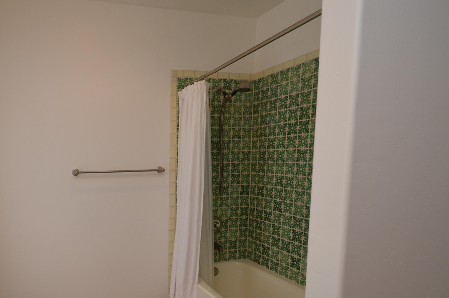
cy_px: 195
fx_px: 287
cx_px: 113
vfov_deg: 54.1
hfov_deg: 71.1
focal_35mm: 23
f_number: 4.5
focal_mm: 10
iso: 400
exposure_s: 1/80
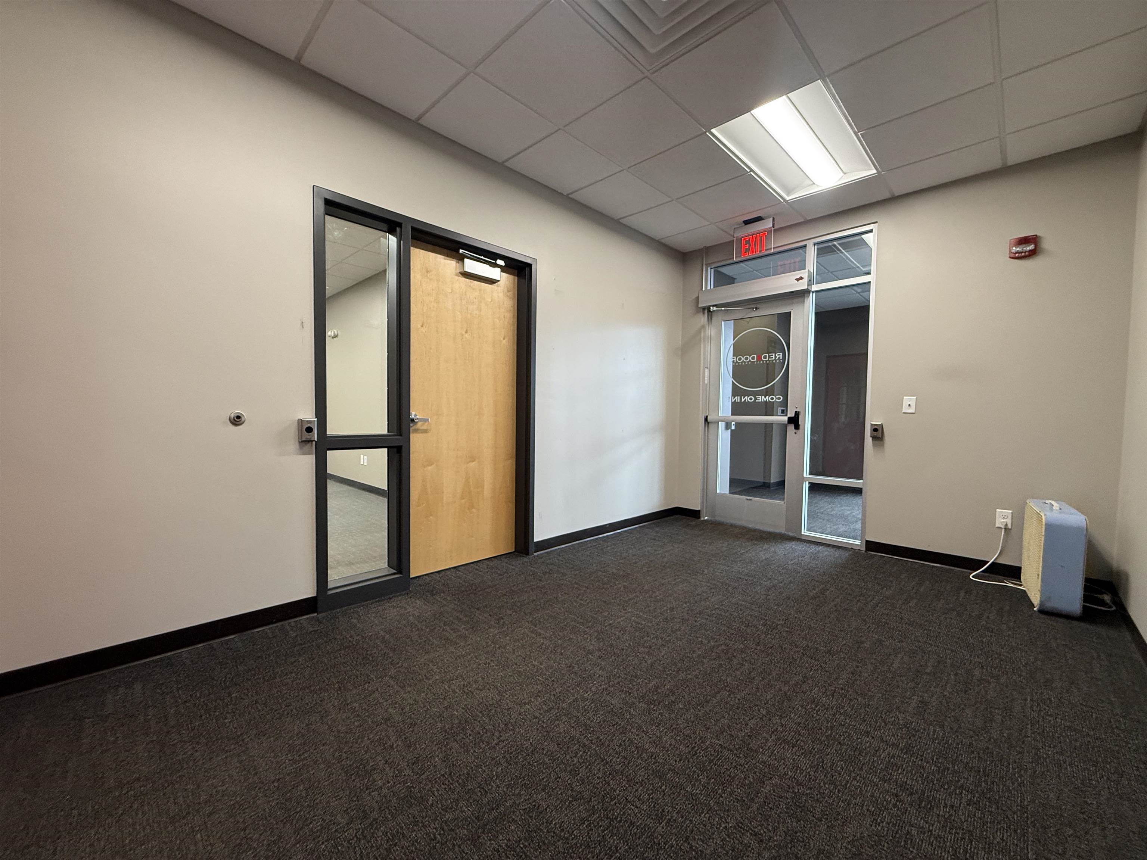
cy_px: 430
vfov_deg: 85.7
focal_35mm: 14
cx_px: 574
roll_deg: -1.1
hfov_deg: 102.1
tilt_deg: -1.7
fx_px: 464
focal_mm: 2.22
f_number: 2.2
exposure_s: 1/120
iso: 250
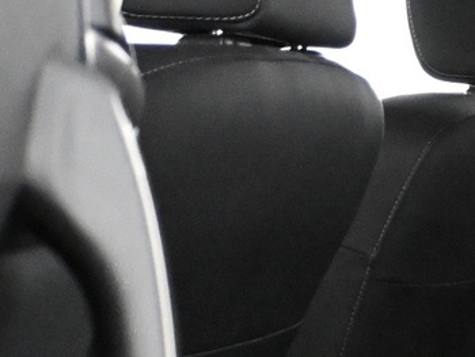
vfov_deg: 11.4
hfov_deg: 13.7
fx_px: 1787
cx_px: 829
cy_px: 216
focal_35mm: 130
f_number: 3.8
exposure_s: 1/60
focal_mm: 19.5
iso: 8000
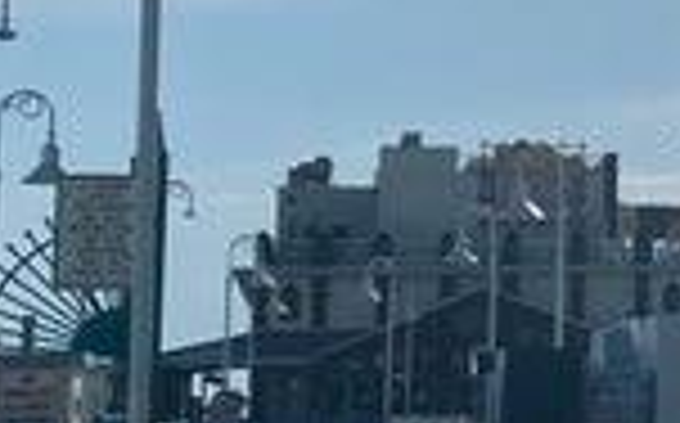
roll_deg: +0.3
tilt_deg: +6.4
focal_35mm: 156
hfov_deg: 12.6
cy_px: -22
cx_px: 1101
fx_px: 2888
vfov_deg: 8.3
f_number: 1.8
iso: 40
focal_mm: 4.25
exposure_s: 1/18868
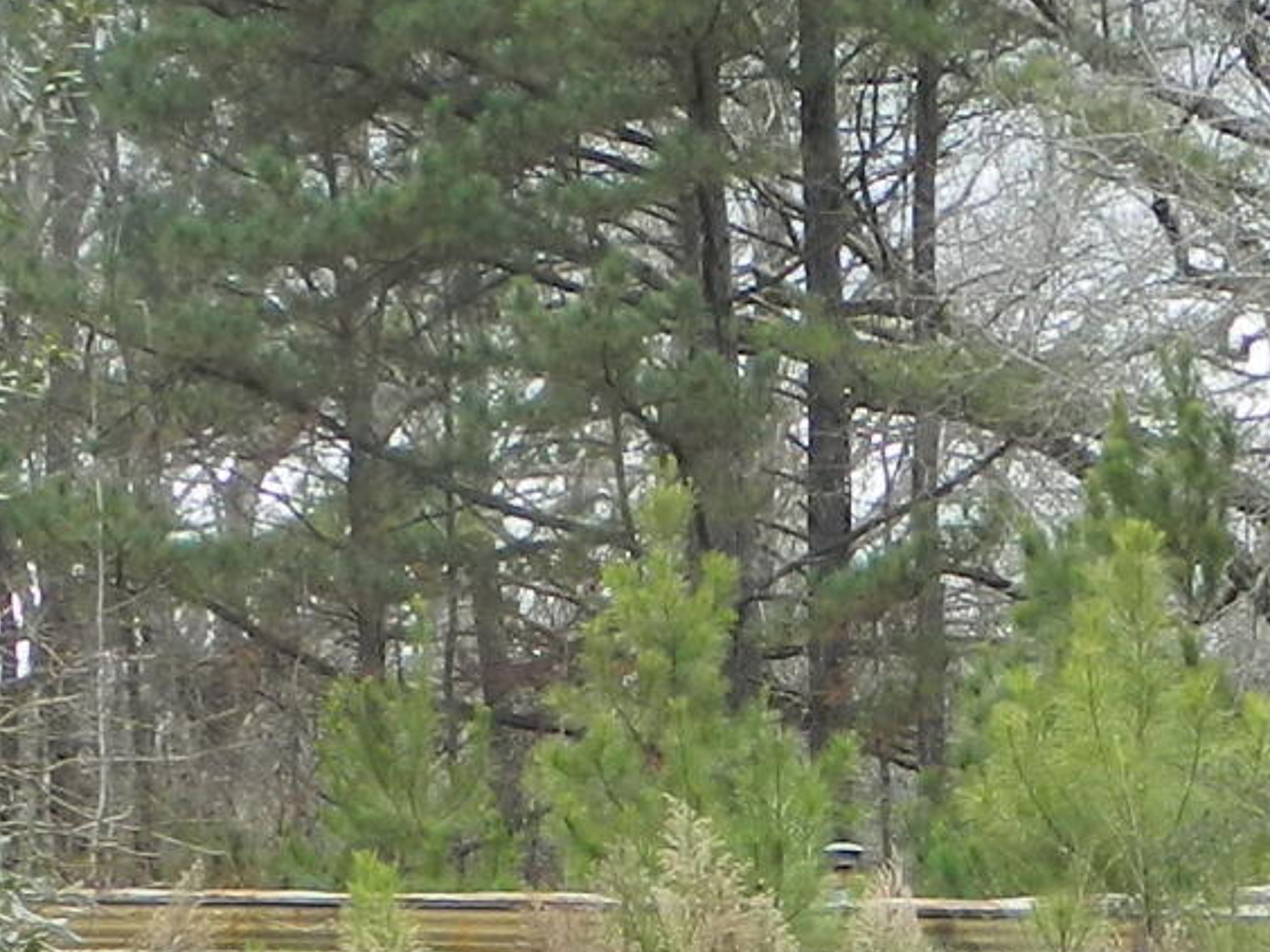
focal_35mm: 250
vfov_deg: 5.9
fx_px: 9172
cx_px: 739
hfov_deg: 7.9
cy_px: 938
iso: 80
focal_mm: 8.4
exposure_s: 1/60
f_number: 3.6
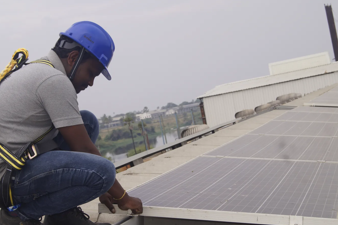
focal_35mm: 72
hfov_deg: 28.1
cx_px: 164
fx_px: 676
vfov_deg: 18.9
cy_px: 130
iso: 100
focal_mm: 40
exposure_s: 1/100
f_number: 10
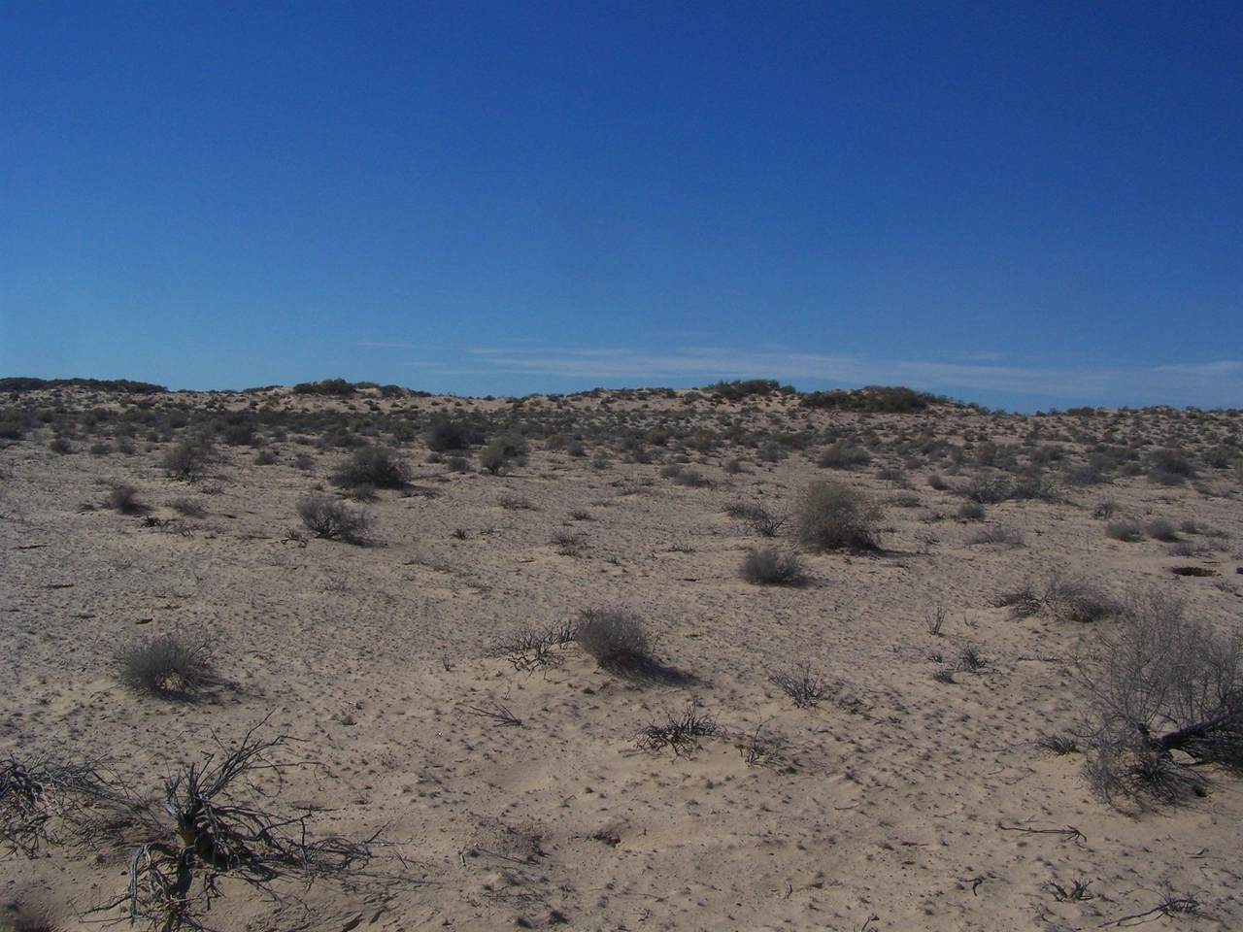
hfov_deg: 49.0
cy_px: 466
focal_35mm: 38
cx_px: 622
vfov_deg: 37.7
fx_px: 1365
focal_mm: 6.3
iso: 64
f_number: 5.6
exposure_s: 1/800
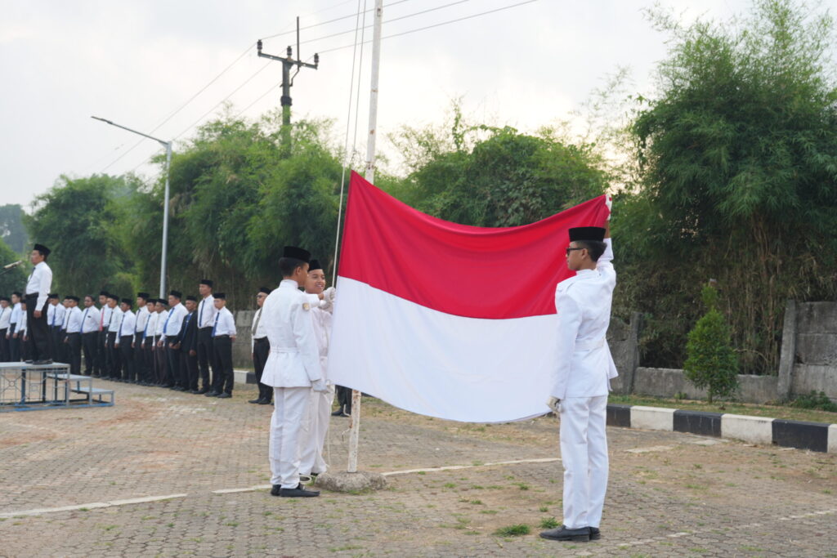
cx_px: 418
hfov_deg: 45.4
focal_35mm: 43
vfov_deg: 31.2
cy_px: 279
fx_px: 1000
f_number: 4.5
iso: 160
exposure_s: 1/125
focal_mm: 43
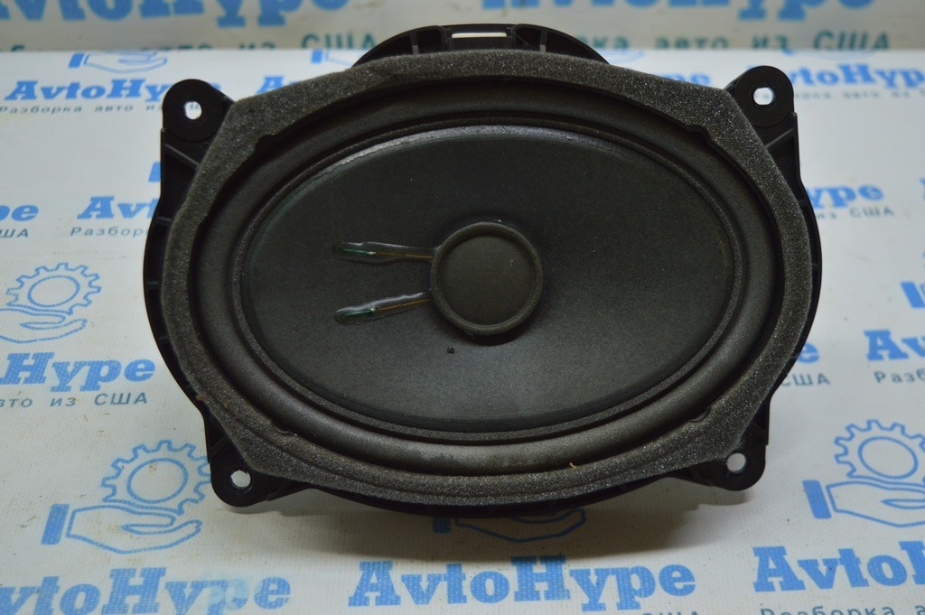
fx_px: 1194
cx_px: 462
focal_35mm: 46
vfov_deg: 28.9
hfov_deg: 42.4
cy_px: 308
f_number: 4.2
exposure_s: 1/80
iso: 400
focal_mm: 31
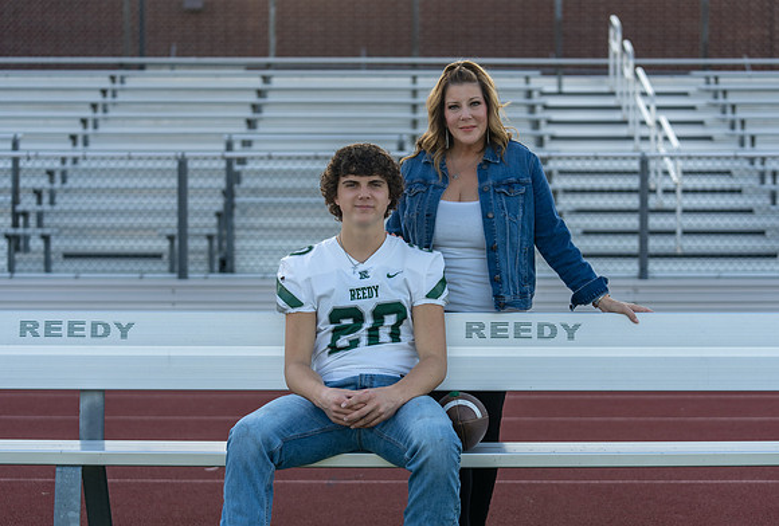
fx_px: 1698
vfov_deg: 17.6
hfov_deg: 25.8
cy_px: 269
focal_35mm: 78
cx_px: 415
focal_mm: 70
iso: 100
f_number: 2.8
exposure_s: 1/500
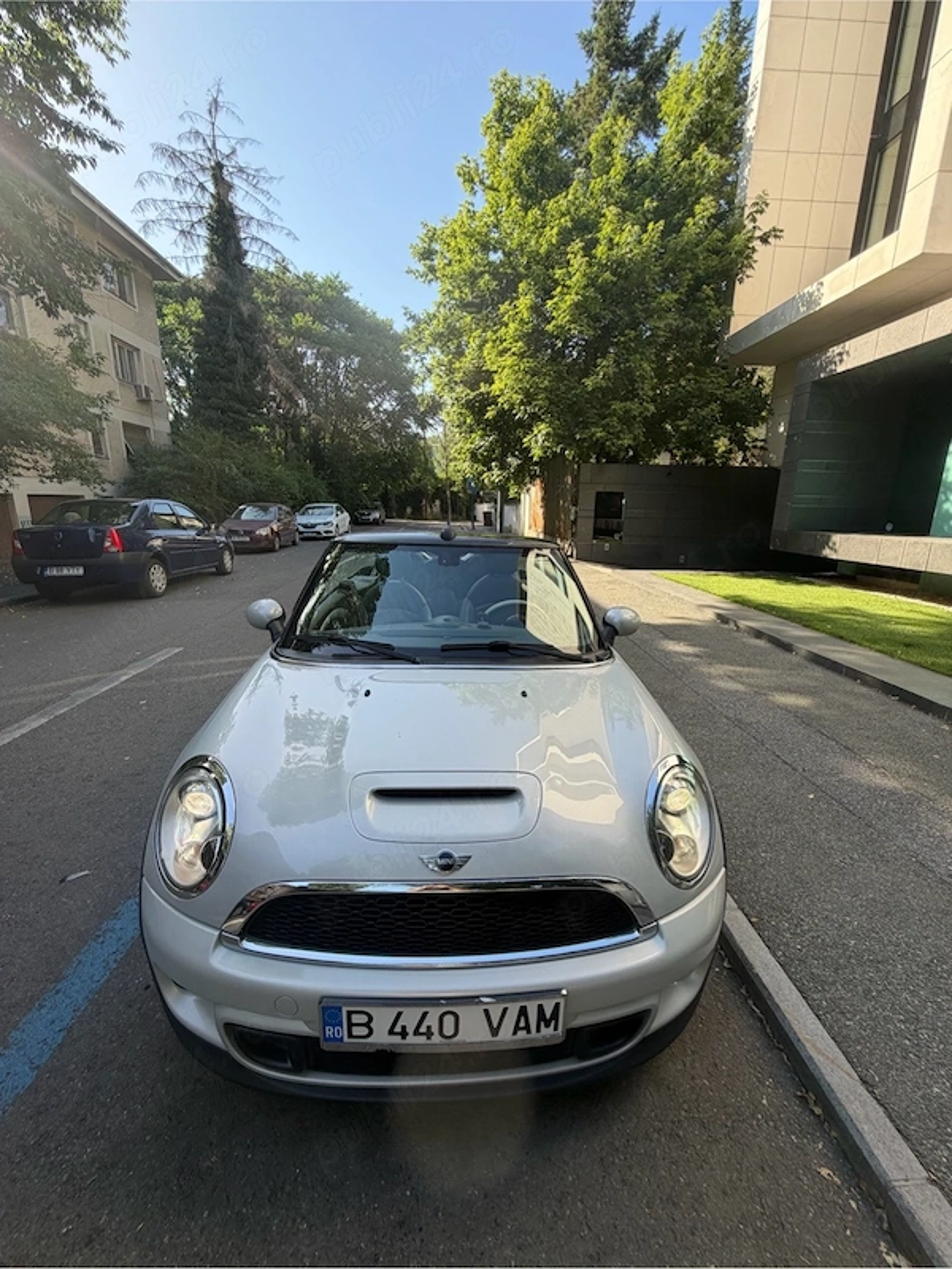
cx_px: 476
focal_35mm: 14
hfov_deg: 85.7
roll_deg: -1.3
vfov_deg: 102.1
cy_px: 634
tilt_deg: -14.9
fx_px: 513
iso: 64
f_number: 2.2
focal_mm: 2.22
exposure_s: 1/486
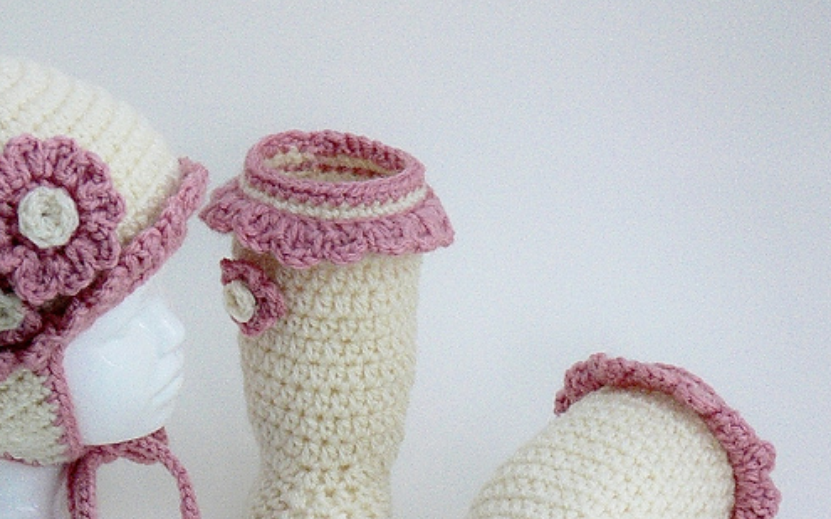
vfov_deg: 11.8
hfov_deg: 18.7
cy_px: 370
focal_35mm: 111
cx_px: 299
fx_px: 2513
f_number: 3.2
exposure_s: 1/20
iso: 200
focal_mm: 17.1
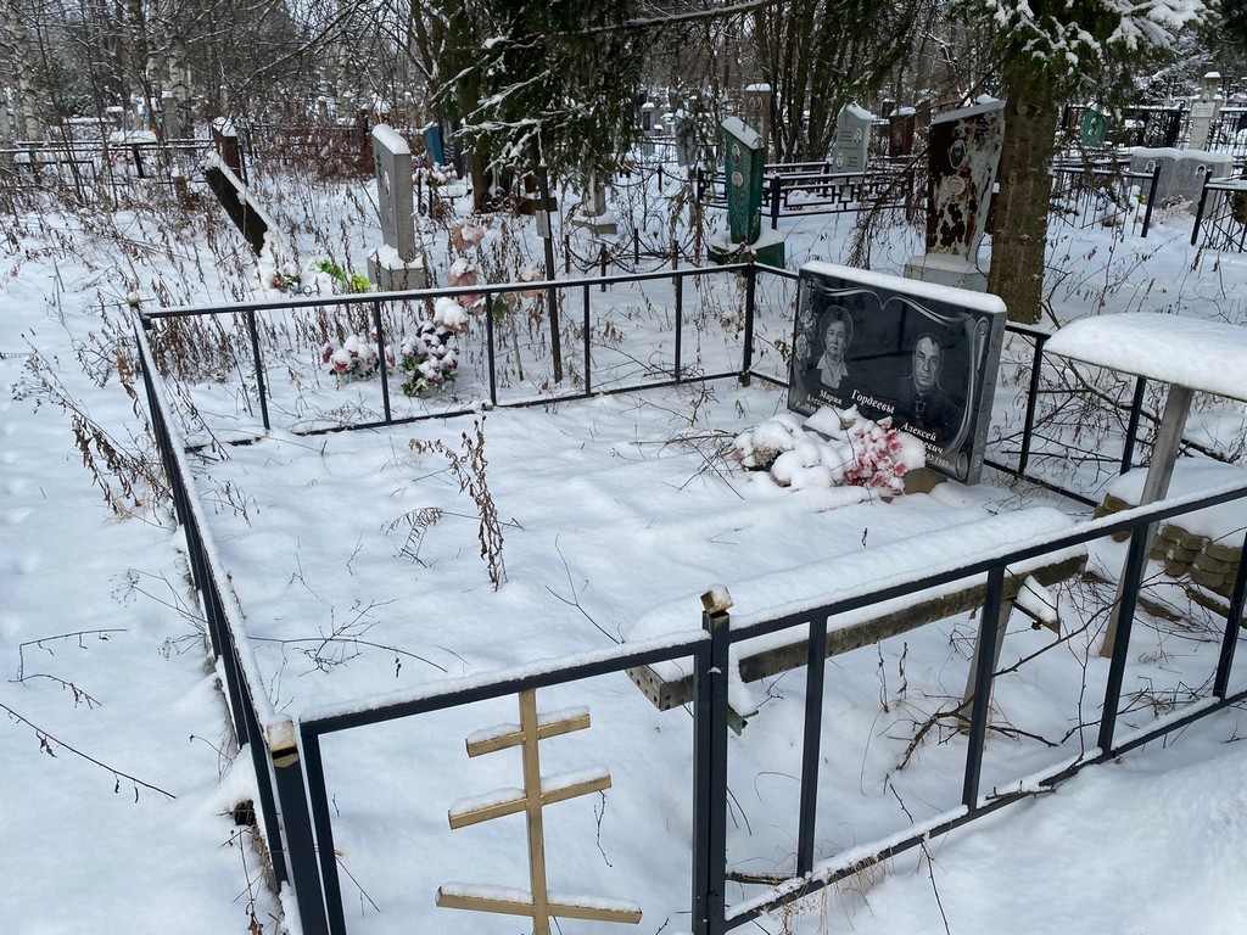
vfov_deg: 53.1
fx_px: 937
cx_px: 624
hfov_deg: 67.3
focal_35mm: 26
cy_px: 468
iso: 32
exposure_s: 1/1025
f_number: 1.8
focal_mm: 4.25
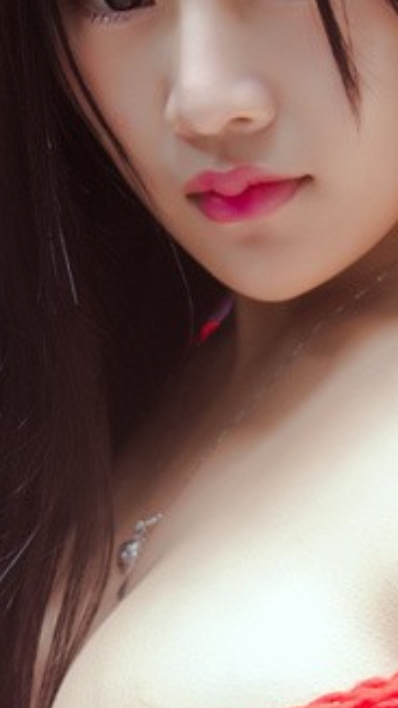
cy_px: 706
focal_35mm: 183
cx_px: 167
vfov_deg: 11.6
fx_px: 3431
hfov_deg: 6.6
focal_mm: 44
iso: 500
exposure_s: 1/80
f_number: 2.8
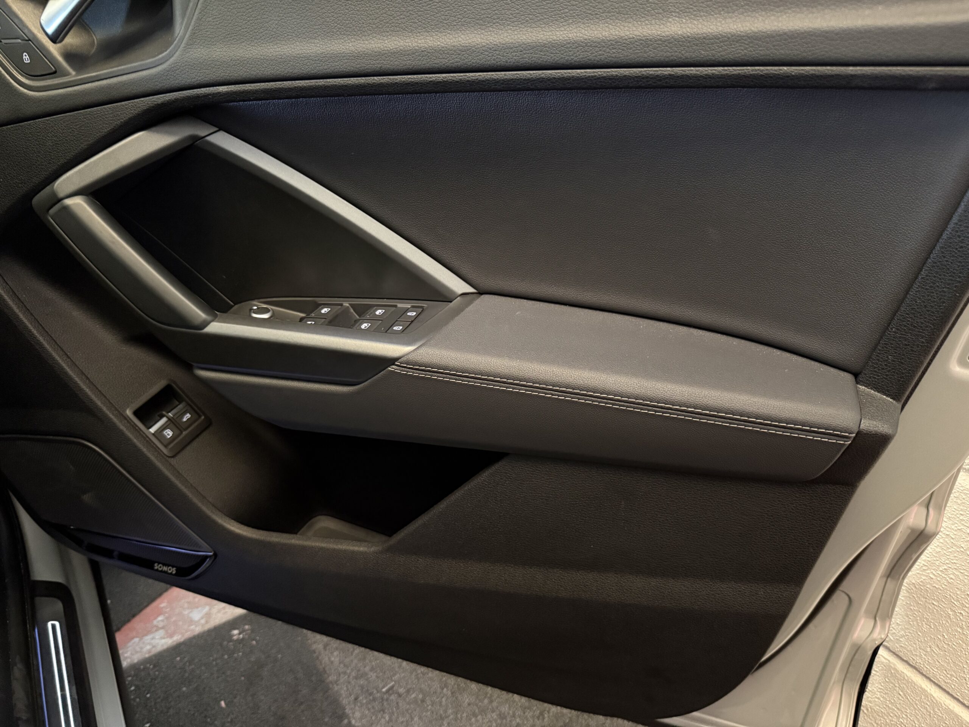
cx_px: 484
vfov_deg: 56.8
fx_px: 672
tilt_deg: -30.0
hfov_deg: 71.6
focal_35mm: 24
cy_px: 364
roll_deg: +0.1
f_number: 1.78
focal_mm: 6.76
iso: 1250
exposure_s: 1/30
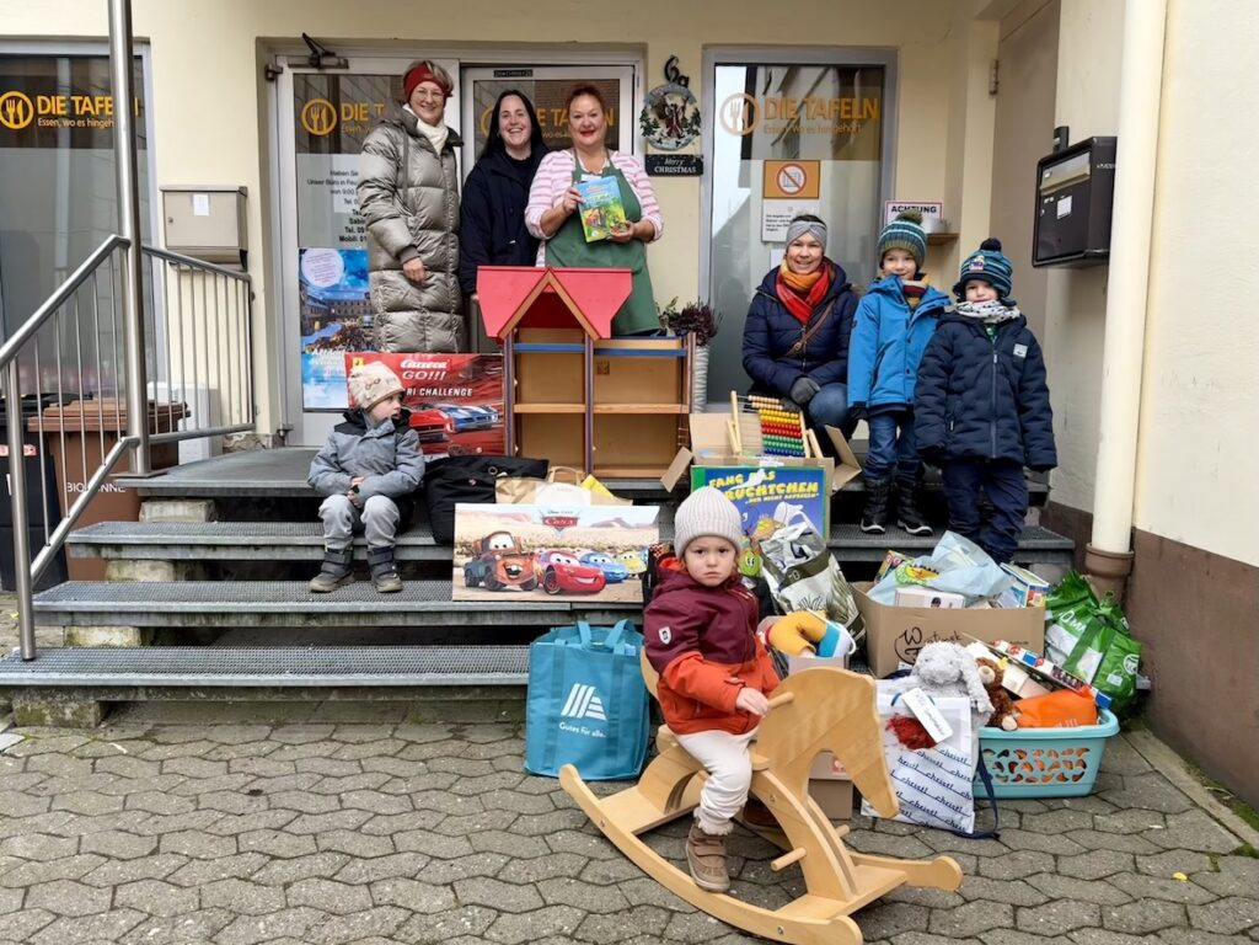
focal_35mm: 24
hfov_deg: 71.6
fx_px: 873
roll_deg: +0.4
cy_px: 472
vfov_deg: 56.8
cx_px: 630
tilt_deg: -5.0
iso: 80
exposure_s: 1/121
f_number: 1.78
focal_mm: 6.76
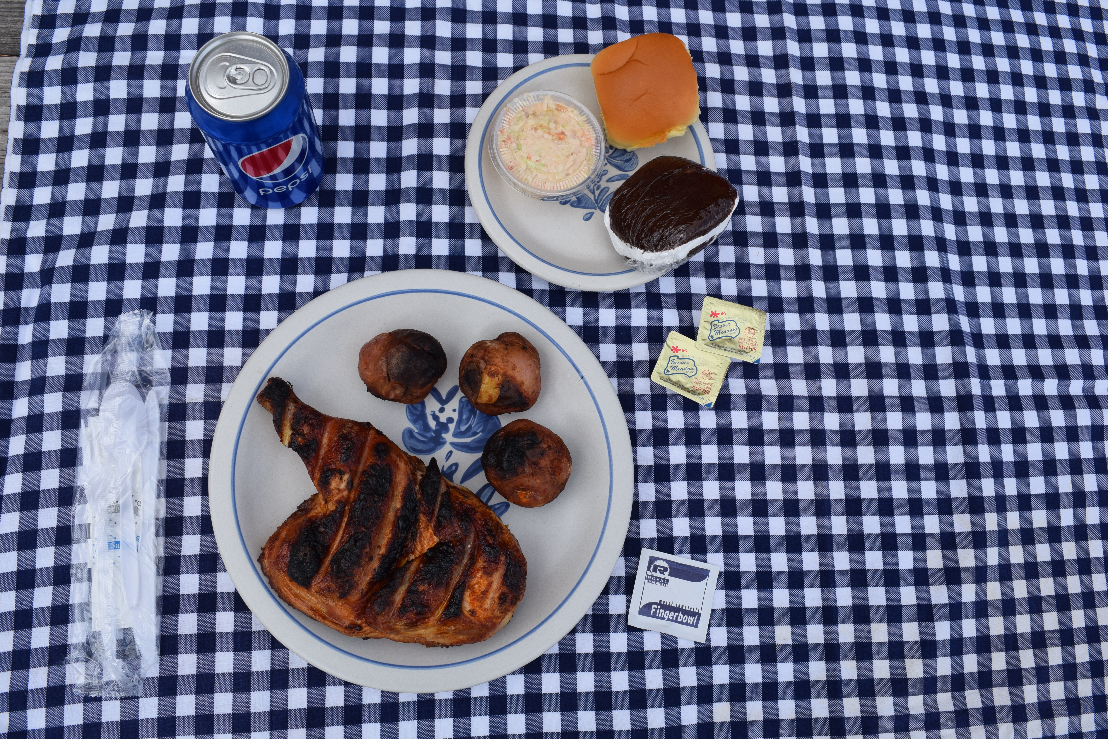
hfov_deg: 61.9
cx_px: 554
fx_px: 923
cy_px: 370
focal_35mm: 30
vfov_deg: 43.6
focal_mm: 20
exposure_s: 1/320
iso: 200
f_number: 9
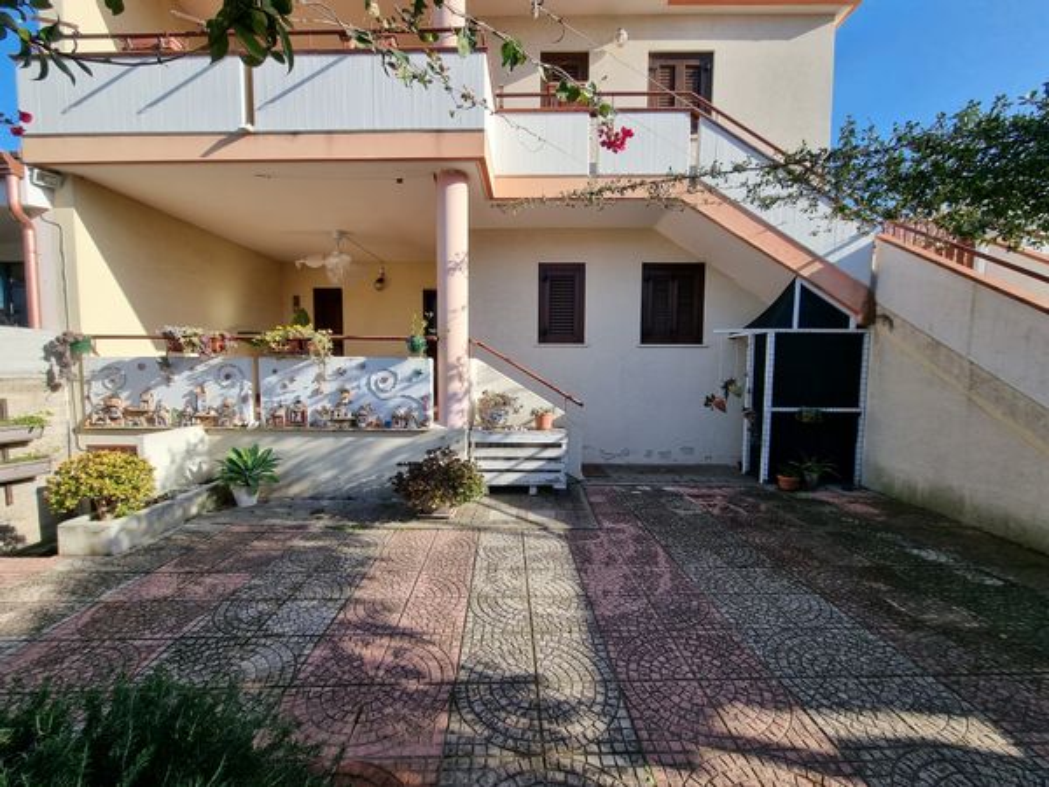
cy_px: 394
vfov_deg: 89.9
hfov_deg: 106.2
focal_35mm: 13
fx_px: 394
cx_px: 524
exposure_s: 1/1012
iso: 50
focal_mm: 2.2
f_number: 2.2
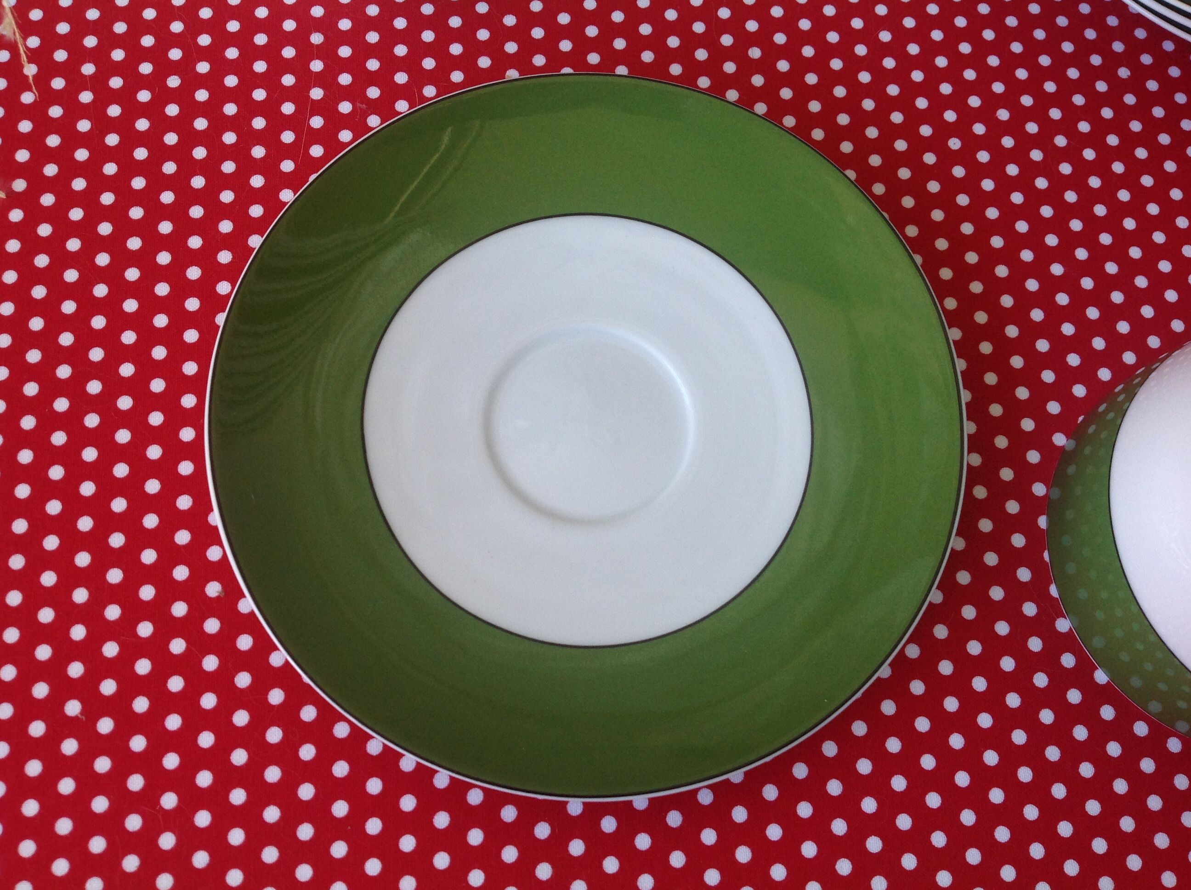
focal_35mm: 35
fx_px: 1202
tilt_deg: -71.5
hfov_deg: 52.7
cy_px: 445
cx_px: 596
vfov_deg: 40.6
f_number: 2.4
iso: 64
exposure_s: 1/60
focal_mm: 4.28
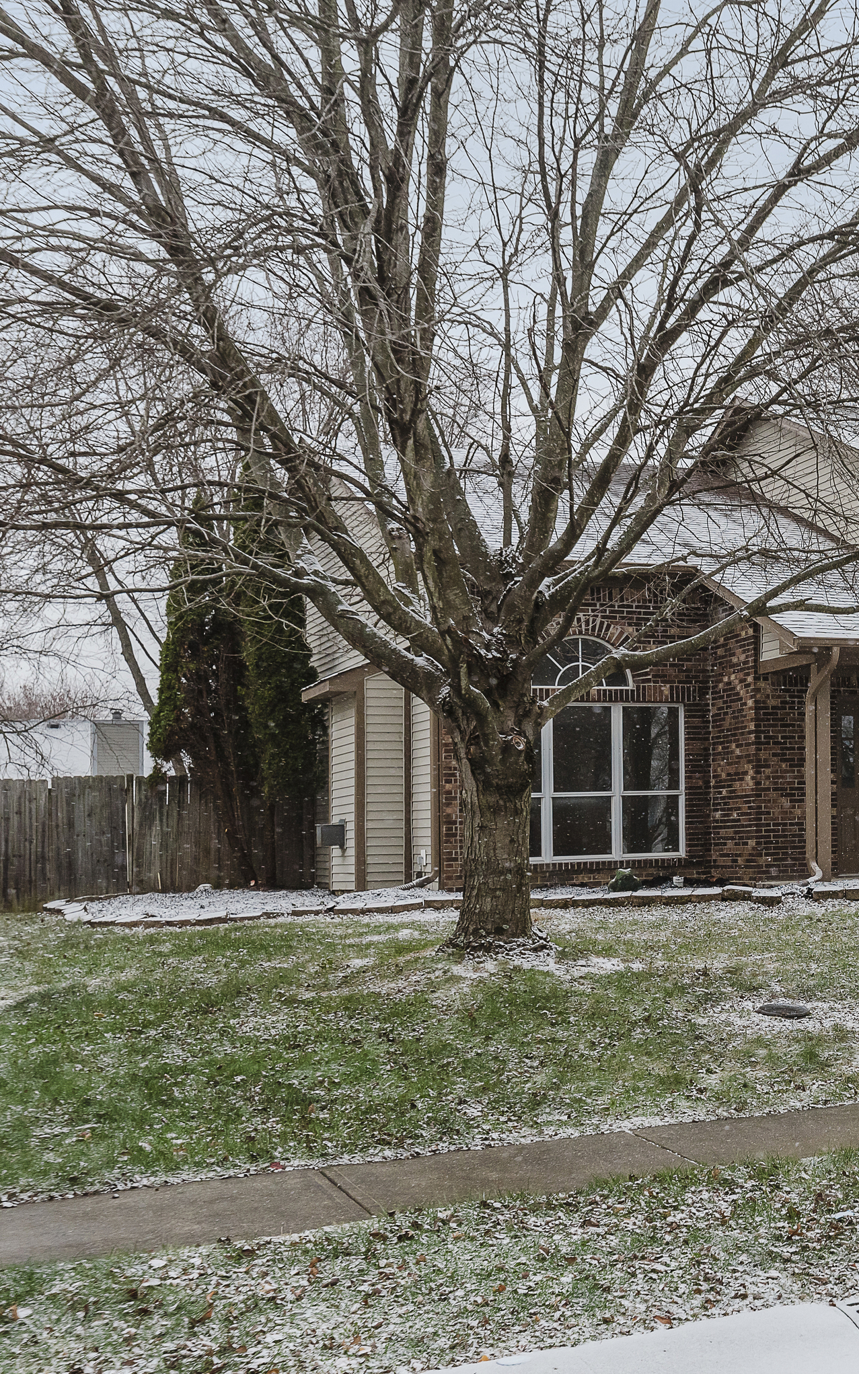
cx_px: 931
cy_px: 688
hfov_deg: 26.0
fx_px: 1723
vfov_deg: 43.5
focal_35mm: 46
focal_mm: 30
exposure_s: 1/1000
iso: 320
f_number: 5.6
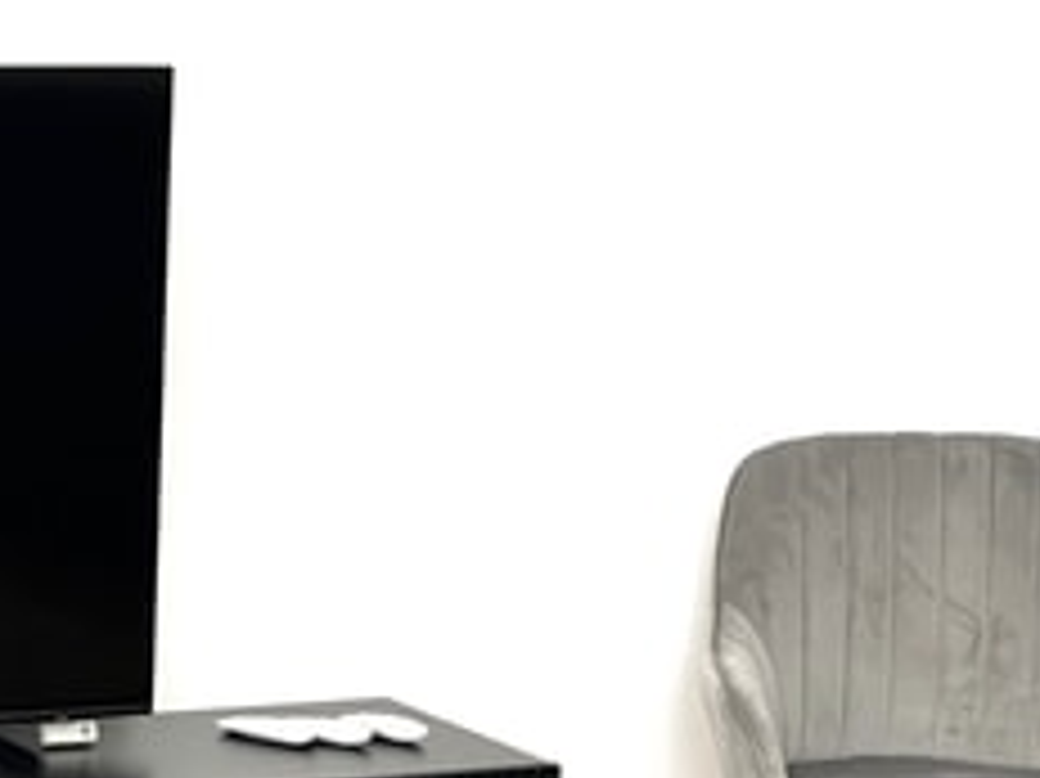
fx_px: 5015
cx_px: 113
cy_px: 690
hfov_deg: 11.8
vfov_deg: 8.8
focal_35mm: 167
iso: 320
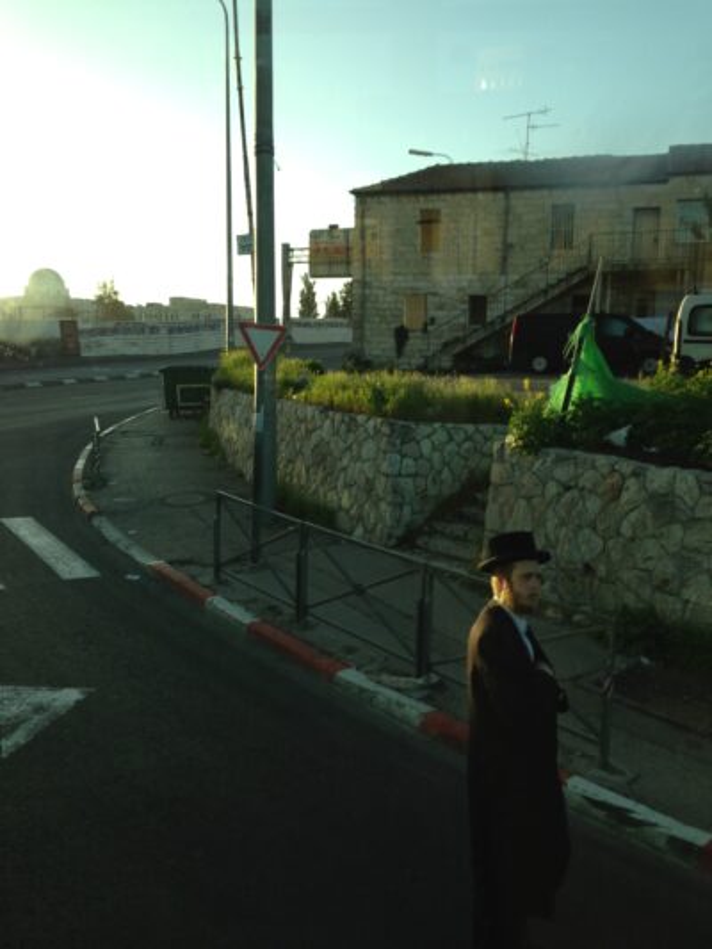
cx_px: 356
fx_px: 905
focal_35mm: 33
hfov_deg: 43.0
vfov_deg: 55.3
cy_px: 474
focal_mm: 4.12
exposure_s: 1/126
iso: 50
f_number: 2.4
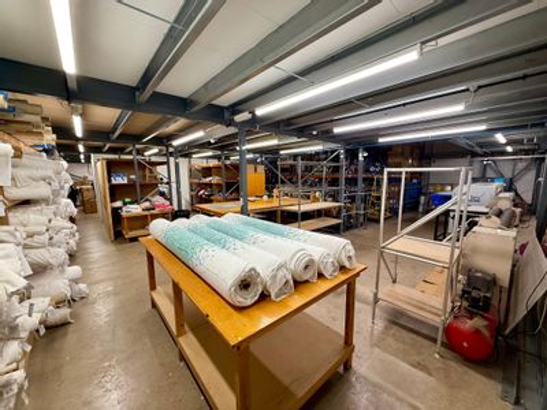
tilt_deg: -8.8
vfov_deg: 85.7
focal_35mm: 14
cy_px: 205
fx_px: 221
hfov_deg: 102.1
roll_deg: +0.0
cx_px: 274
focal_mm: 2.22
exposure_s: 1/100
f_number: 2.2
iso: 125
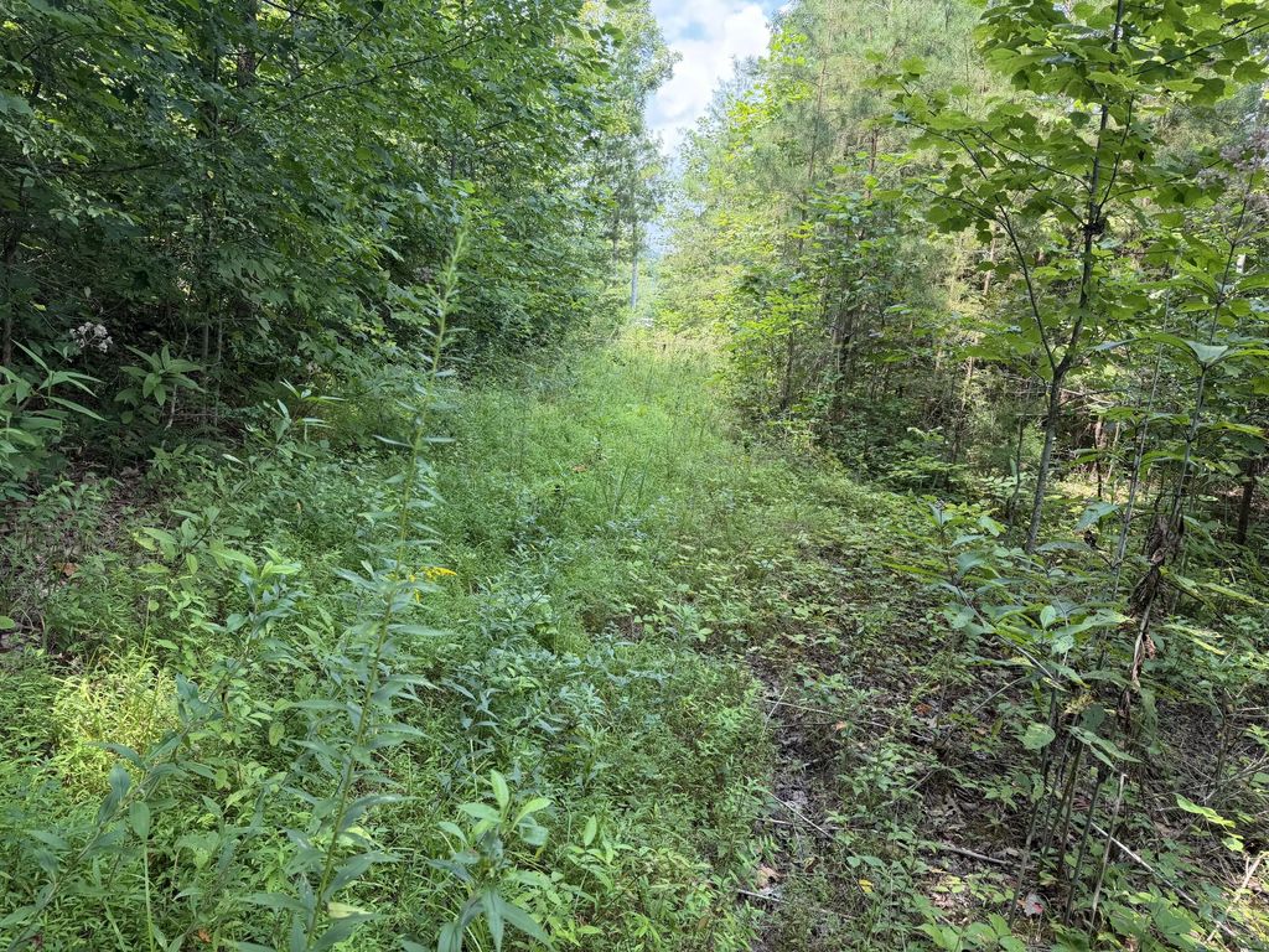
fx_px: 880
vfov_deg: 56.8
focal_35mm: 24
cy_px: 476
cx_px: 634
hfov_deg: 71.6
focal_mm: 6.76
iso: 100
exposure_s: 1/416
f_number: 1.78
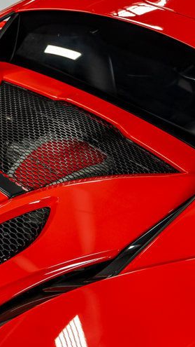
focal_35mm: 52
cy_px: 206
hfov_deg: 21.9
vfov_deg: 39.7
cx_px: -16
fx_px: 477
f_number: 5
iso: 800
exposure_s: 1/60
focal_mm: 24
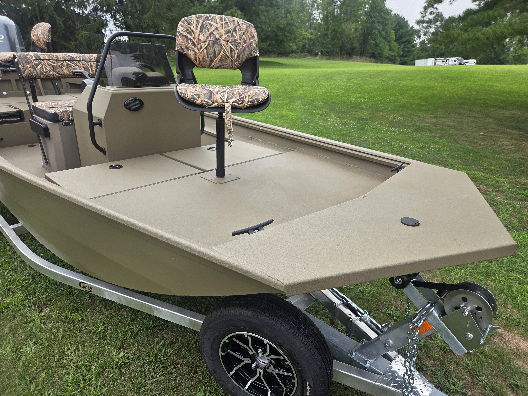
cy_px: 198
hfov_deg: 73.9
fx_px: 351
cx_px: 264
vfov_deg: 58.9
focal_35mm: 23
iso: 80
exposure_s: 1/1148
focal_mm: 5.4
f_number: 1.8
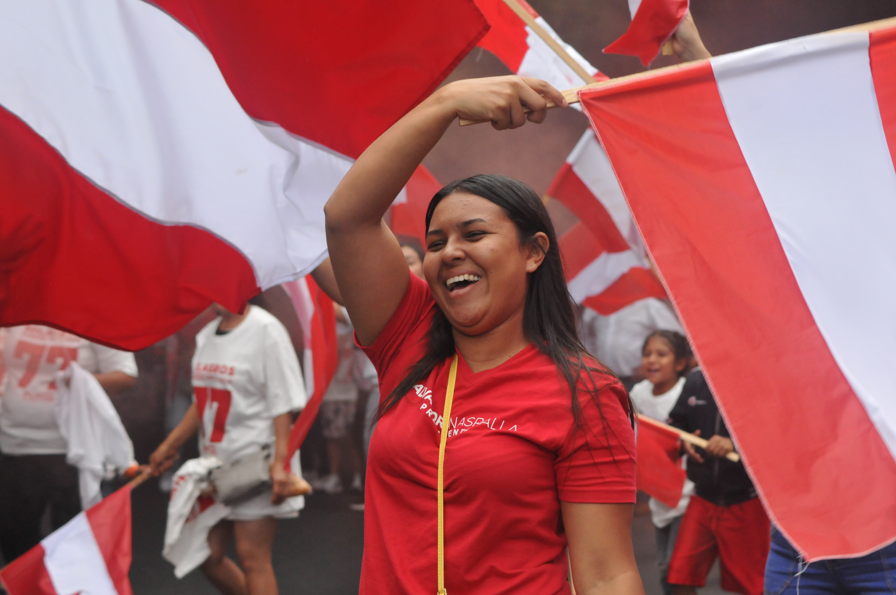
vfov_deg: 13.0
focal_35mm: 105
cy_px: 298
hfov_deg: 19.5
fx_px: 2610
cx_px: 448
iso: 1250
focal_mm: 70
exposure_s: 1/500
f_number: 6.3
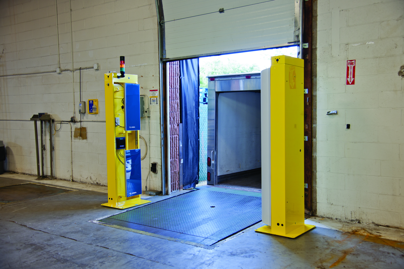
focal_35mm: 35
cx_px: 202
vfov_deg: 37.9
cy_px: 134
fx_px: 393
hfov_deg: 54.4
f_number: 4
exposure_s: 1/40
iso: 200
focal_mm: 35
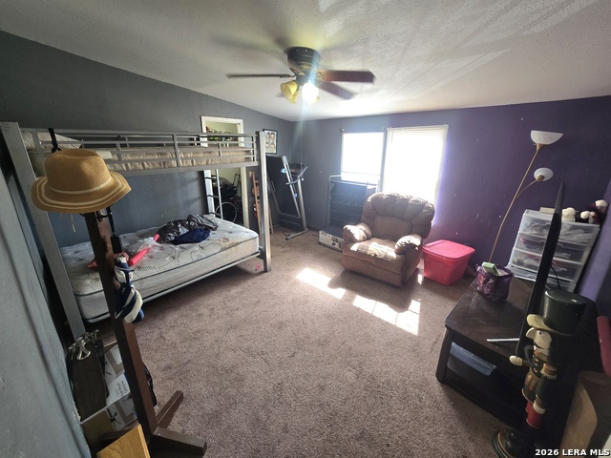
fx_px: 229
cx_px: 306
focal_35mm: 13
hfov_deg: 106.2
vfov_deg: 89.9
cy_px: 229
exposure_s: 1/60.2
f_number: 2.2
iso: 100
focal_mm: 2.2
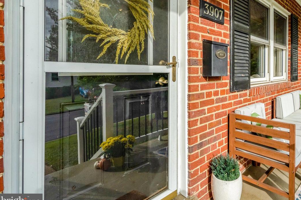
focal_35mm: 22
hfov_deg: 75.7
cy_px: 71
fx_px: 184
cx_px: 205
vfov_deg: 56.3
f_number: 8
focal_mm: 16
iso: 1250
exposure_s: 1/1250
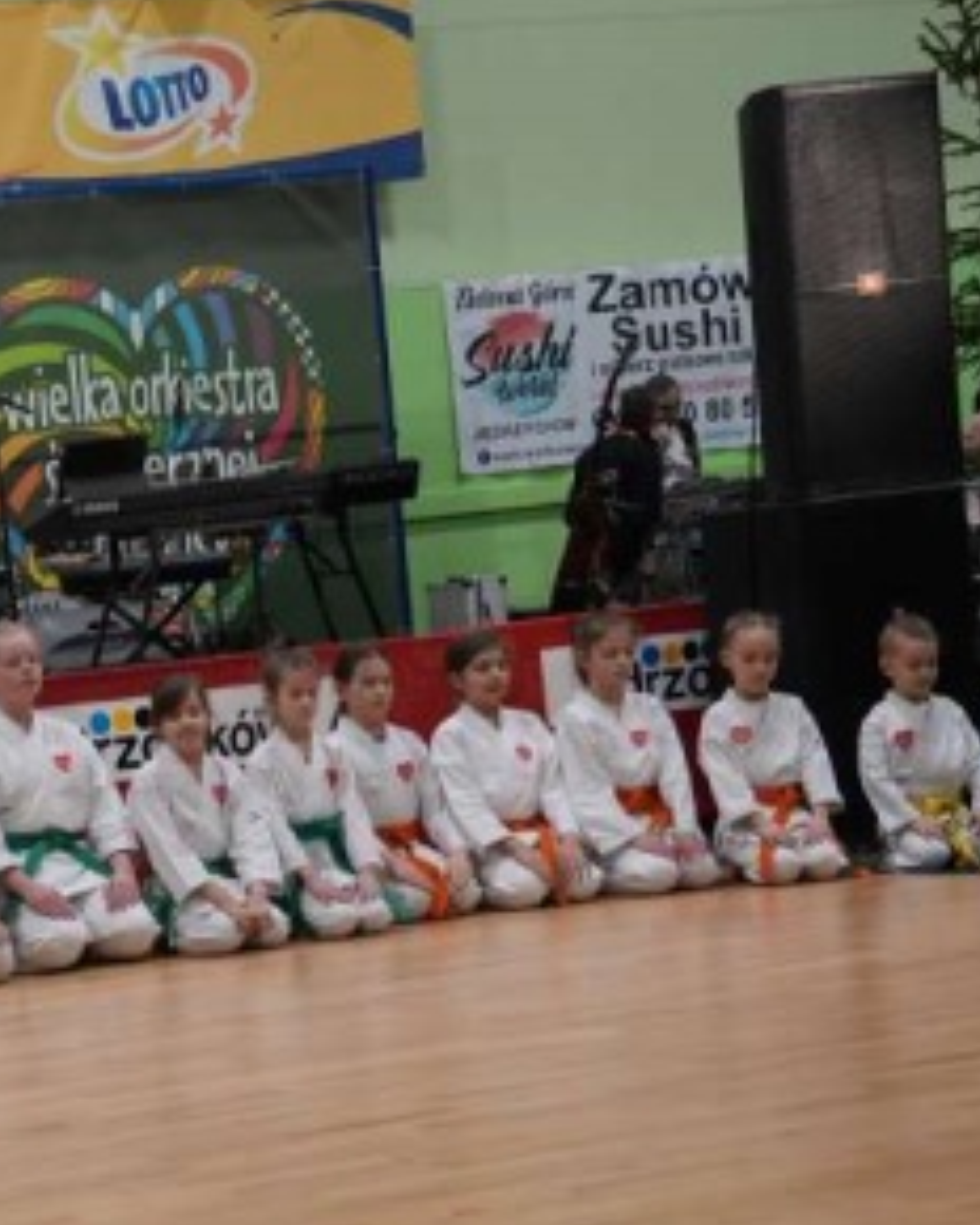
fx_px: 3190
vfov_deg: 21.5
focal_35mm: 88
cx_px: -431
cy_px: 923
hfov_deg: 16.2
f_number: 4
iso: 640
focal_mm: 34
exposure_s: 1/160
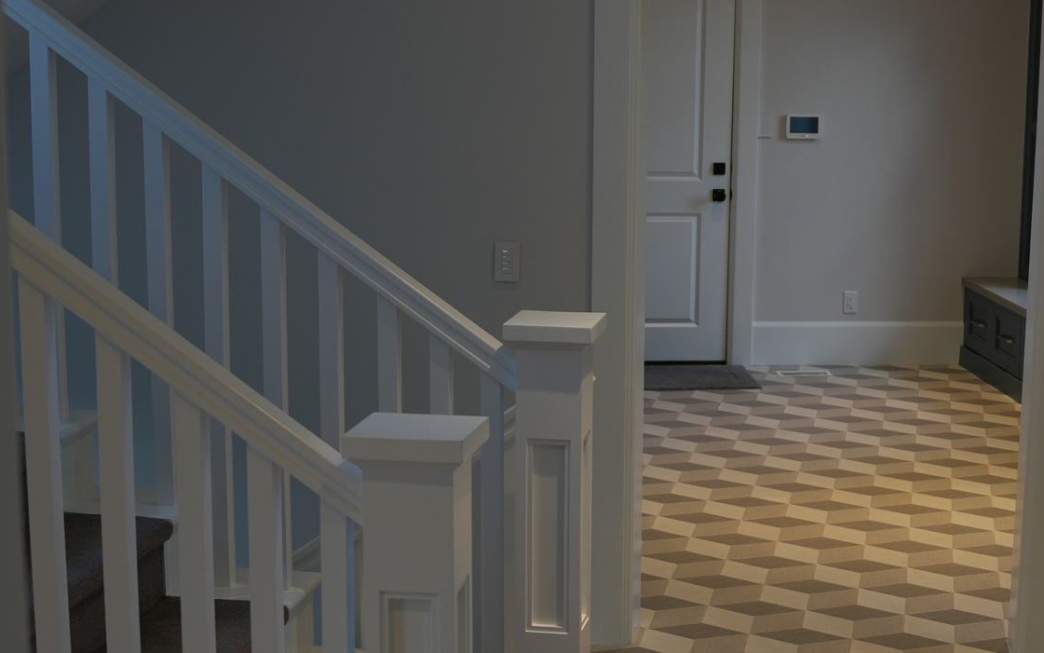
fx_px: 1907
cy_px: 410
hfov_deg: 30.2
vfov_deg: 19.4
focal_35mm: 67
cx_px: 750
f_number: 2.8
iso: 125
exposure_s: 1/80
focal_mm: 24
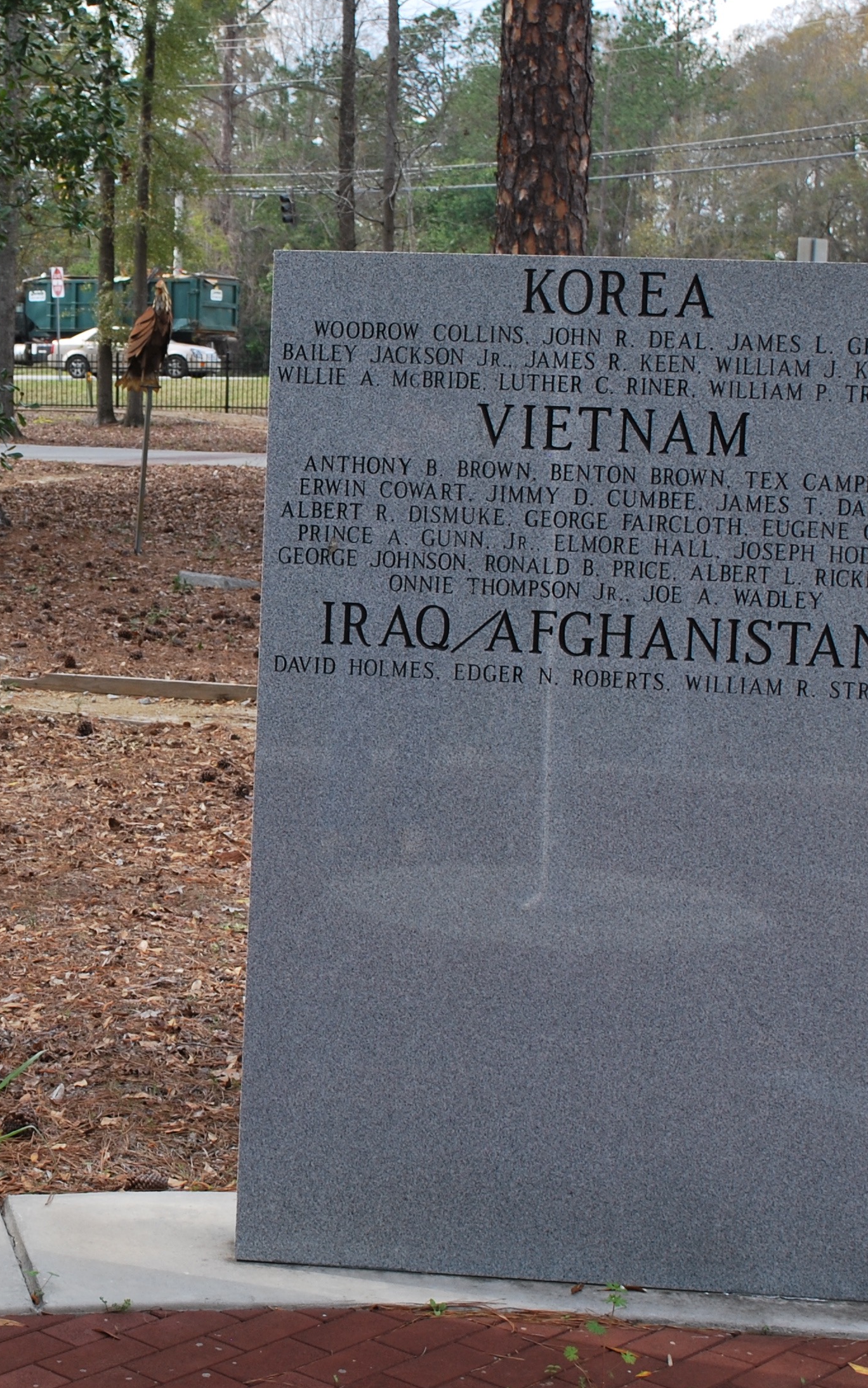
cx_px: 34
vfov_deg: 31.5
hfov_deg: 19.5
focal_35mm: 65
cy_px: 683
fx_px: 2460
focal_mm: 24
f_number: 6.3
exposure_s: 1/160
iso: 100
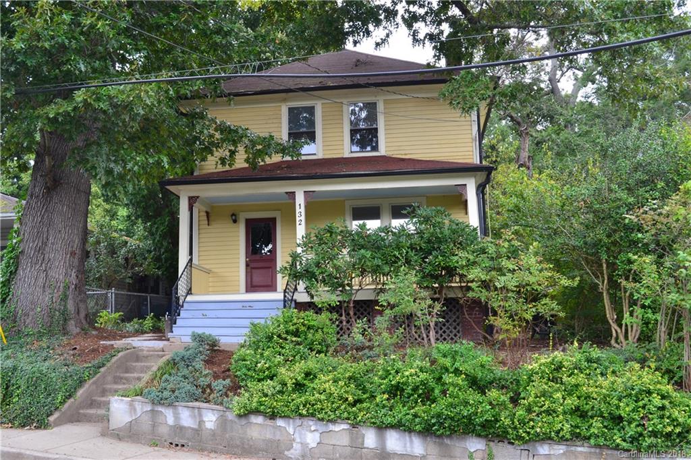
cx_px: 346
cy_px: 230
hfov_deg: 49.6
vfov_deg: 34.2
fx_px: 748
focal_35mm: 39
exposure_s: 1/50
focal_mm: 26
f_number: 8
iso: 400
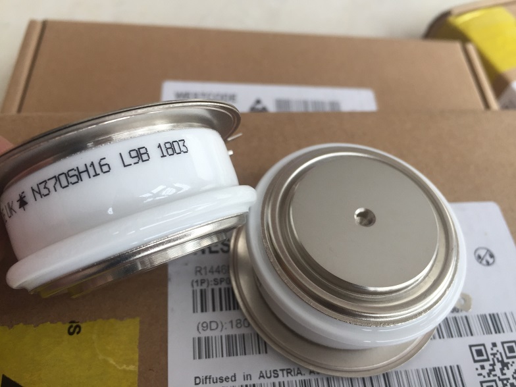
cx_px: 258
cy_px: 194
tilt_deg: -58.5
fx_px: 432
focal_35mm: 29
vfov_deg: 48.2
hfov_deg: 61.7
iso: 40
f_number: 2.2
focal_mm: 4.15
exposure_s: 1/100
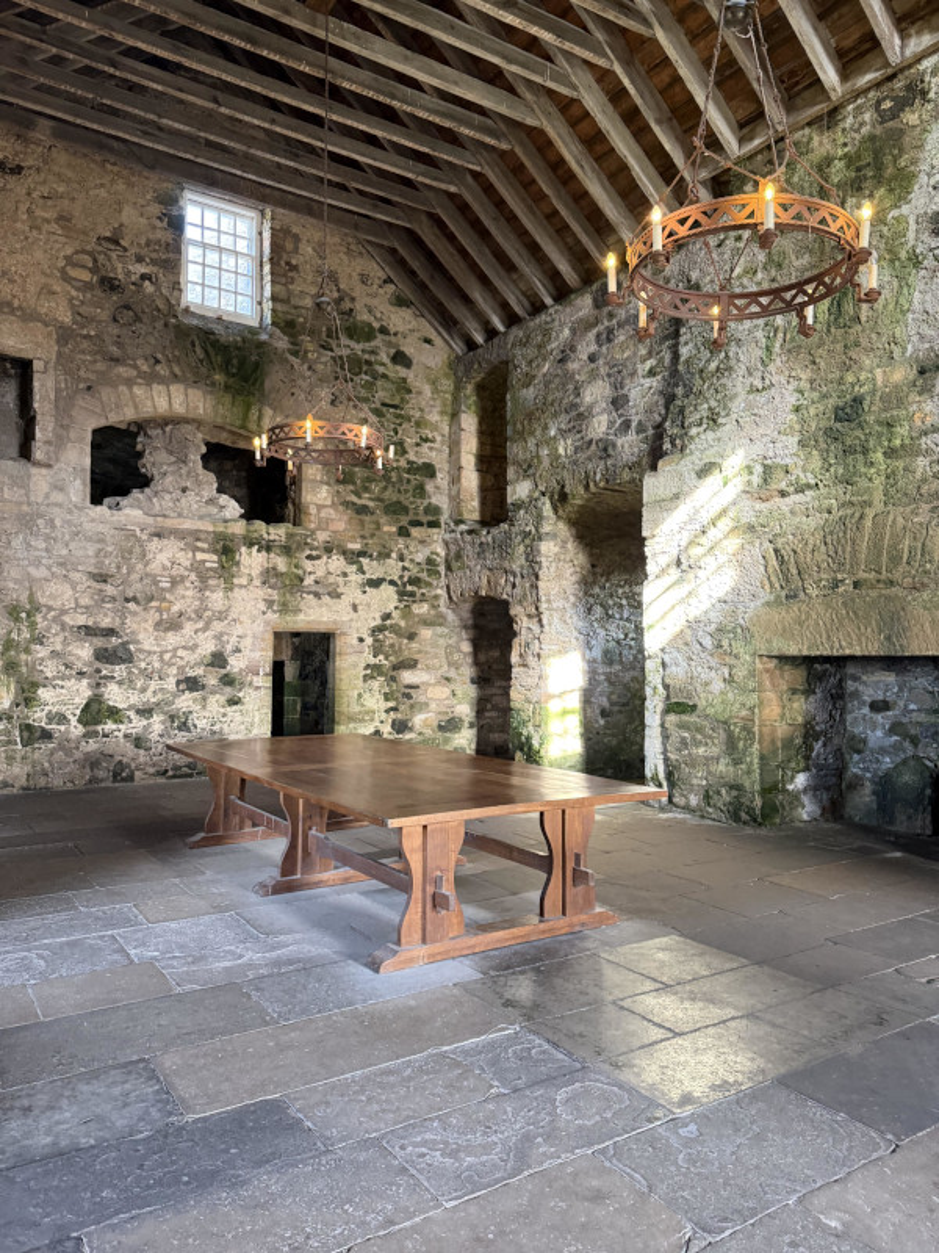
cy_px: 626
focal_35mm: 24
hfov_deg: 56.8
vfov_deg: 71.6
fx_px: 868
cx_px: 470
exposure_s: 1/60
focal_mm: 6.76
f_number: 1.78
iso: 400
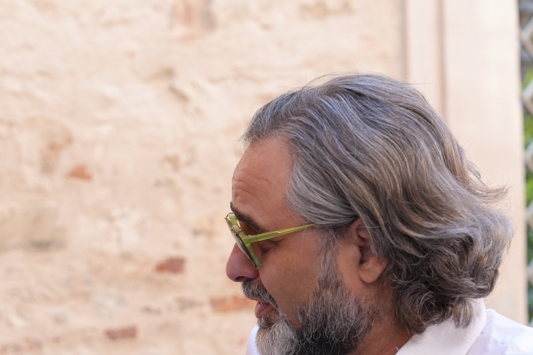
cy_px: 241
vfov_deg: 11.7
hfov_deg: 17.4
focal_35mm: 117
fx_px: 1732
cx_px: 109
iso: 250
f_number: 4
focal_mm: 52
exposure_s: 1/160
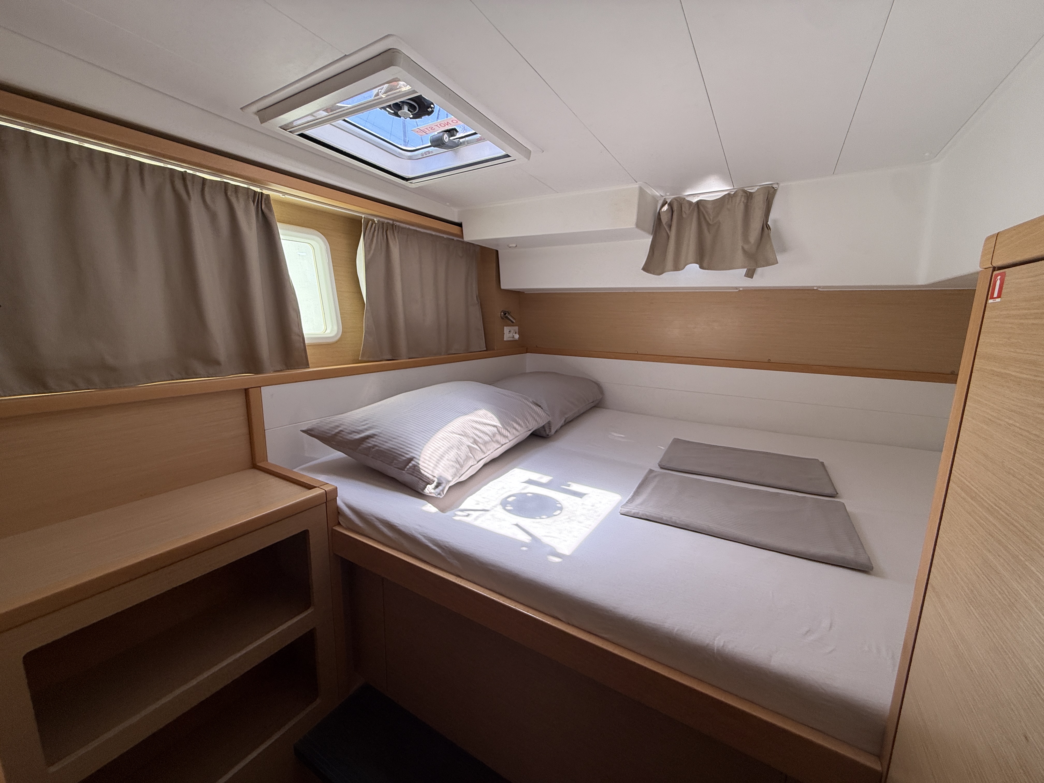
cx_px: 522
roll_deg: -0.6
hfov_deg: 102.1
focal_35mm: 14
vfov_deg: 85.7
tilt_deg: -9.2
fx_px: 422
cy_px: 392
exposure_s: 1/171
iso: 64
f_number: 2.2
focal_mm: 2.22
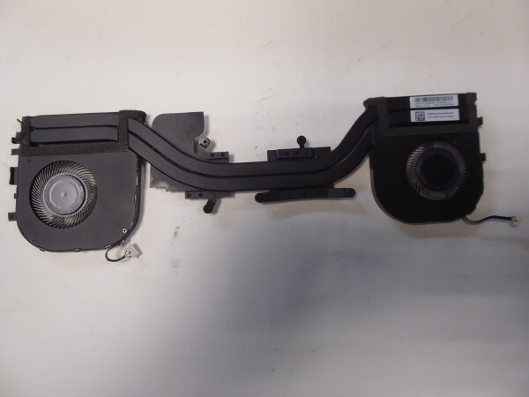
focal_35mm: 25
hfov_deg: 69.4
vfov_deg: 54.9
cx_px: 264
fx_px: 382
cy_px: 198
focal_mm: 4.3
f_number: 3.3
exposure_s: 1/60
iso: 320
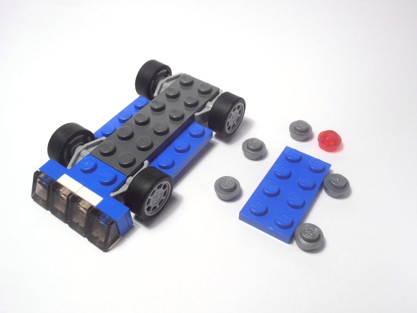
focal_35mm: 37
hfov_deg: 50.1
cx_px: 208
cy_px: 156
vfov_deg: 38.7
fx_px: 446
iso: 80
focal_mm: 6.61
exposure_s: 1/50
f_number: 3.9
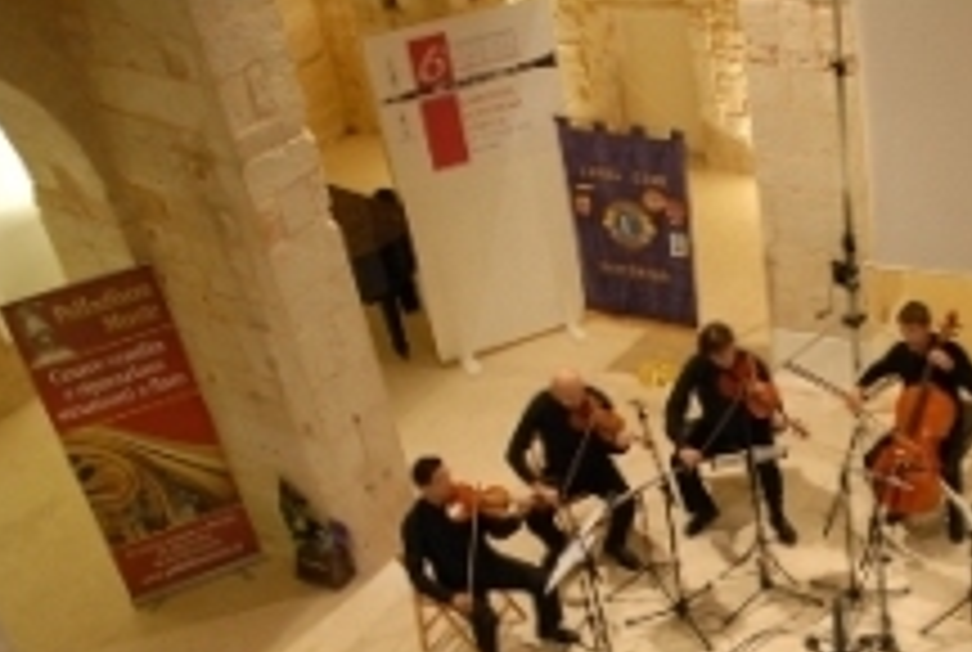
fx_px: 1515
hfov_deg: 33.8
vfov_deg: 23.2
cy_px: 665
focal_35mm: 56
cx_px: 864
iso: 800
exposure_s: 1/30
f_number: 3.5
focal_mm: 18
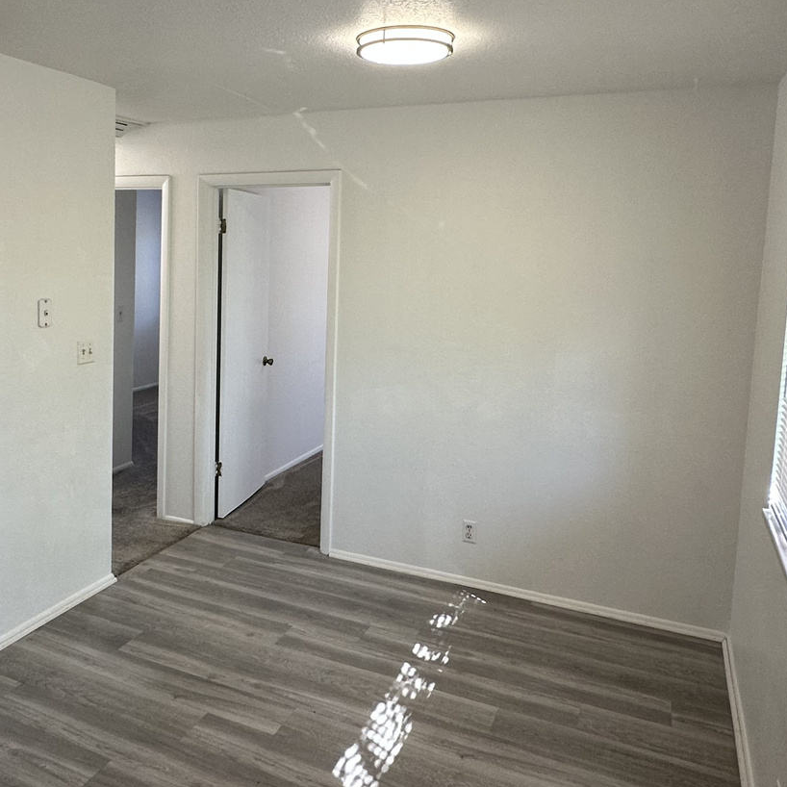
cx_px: 254
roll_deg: -1.8
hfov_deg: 51.4
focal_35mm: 31
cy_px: 328
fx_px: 797
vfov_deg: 52.3
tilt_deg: -6.2
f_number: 2.2
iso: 100
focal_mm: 2.22
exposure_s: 1/120
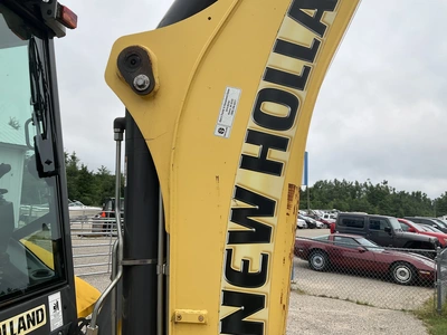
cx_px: 224
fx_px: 374
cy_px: 168
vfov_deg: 48.2
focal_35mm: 29
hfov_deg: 61.7
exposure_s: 1/683
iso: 25
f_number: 1.8
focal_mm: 3
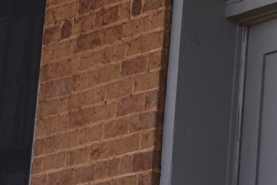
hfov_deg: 6.6
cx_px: 507
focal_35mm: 304
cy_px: 73
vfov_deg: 4.5
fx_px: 2339
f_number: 2.8
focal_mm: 46
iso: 100
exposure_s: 1/800
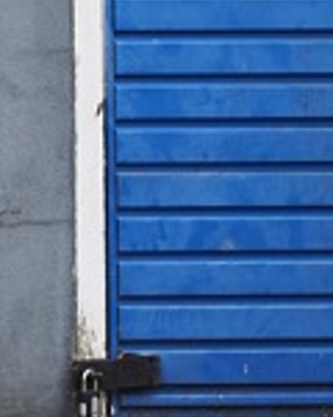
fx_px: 5839
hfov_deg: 3.1
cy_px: -114
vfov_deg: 4.1
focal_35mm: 474
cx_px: -1143
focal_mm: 70
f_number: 3.2
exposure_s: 1/1000
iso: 400
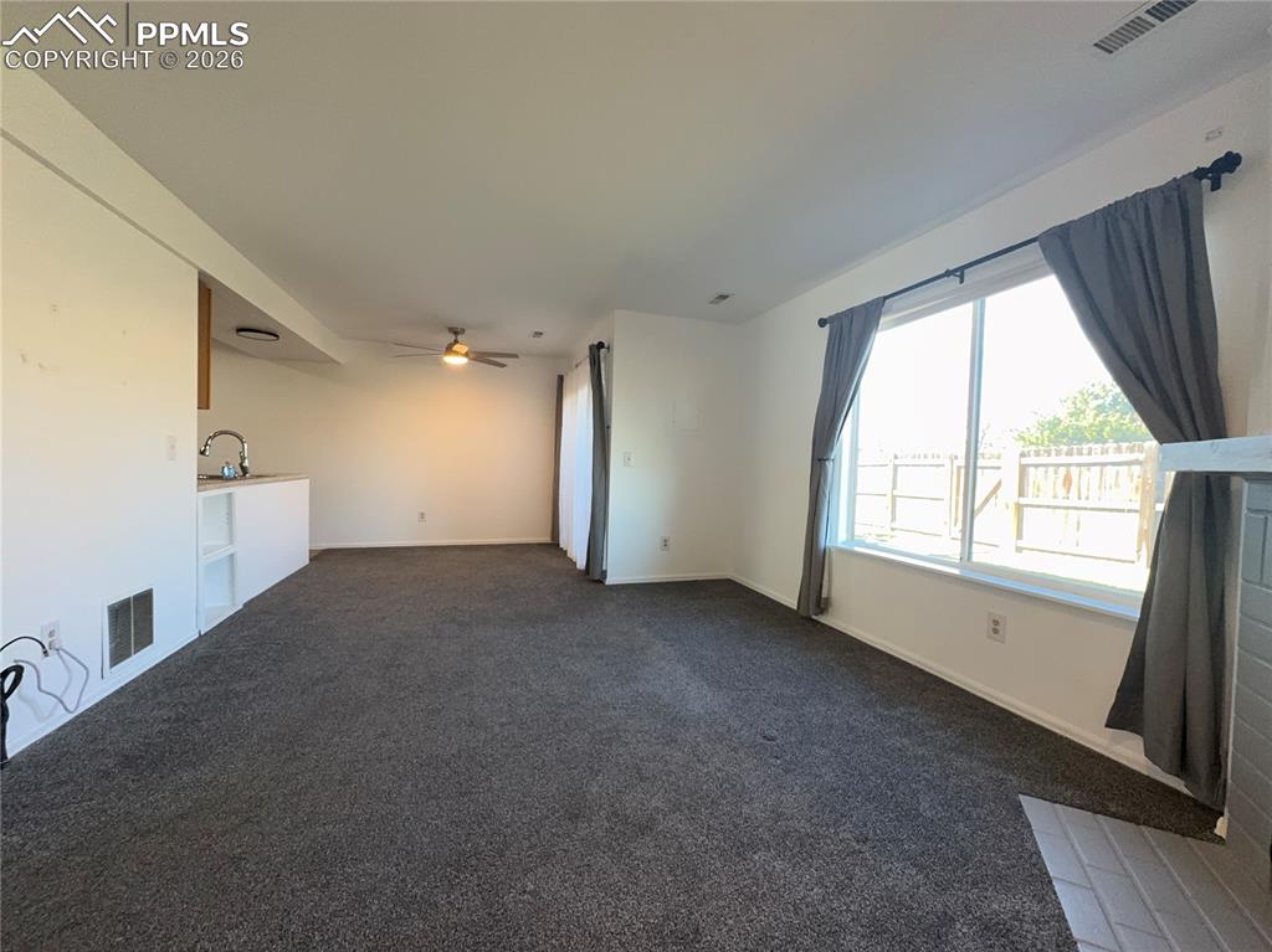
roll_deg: -1.4
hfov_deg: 102.1
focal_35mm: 14
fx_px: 514
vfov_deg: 85.6
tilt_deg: -1.2
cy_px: 476
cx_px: 636
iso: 80
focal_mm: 2.22
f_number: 2.2
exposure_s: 1/60
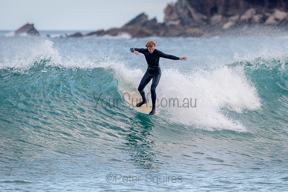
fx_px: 4896
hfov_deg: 3.4
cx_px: 176
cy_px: 79
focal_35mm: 612
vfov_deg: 2.2
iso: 800
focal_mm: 500
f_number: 5.6
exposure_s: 1/1600
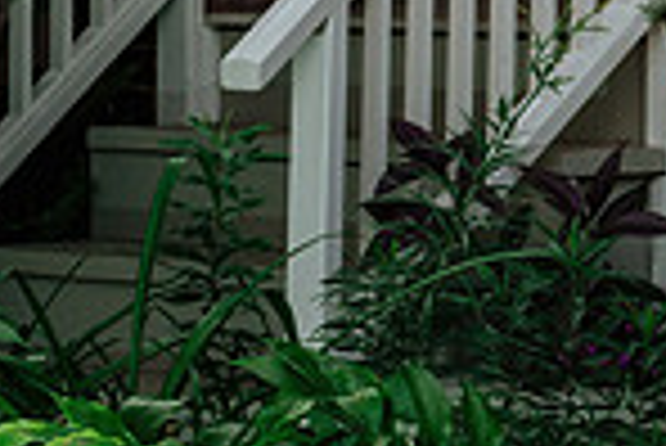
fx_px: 5796
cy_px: -340
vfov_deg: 4.4
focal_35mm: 313
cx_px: 1102
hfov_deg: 6.5
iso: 800
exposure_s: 1/400
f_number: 2.8
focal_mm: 52
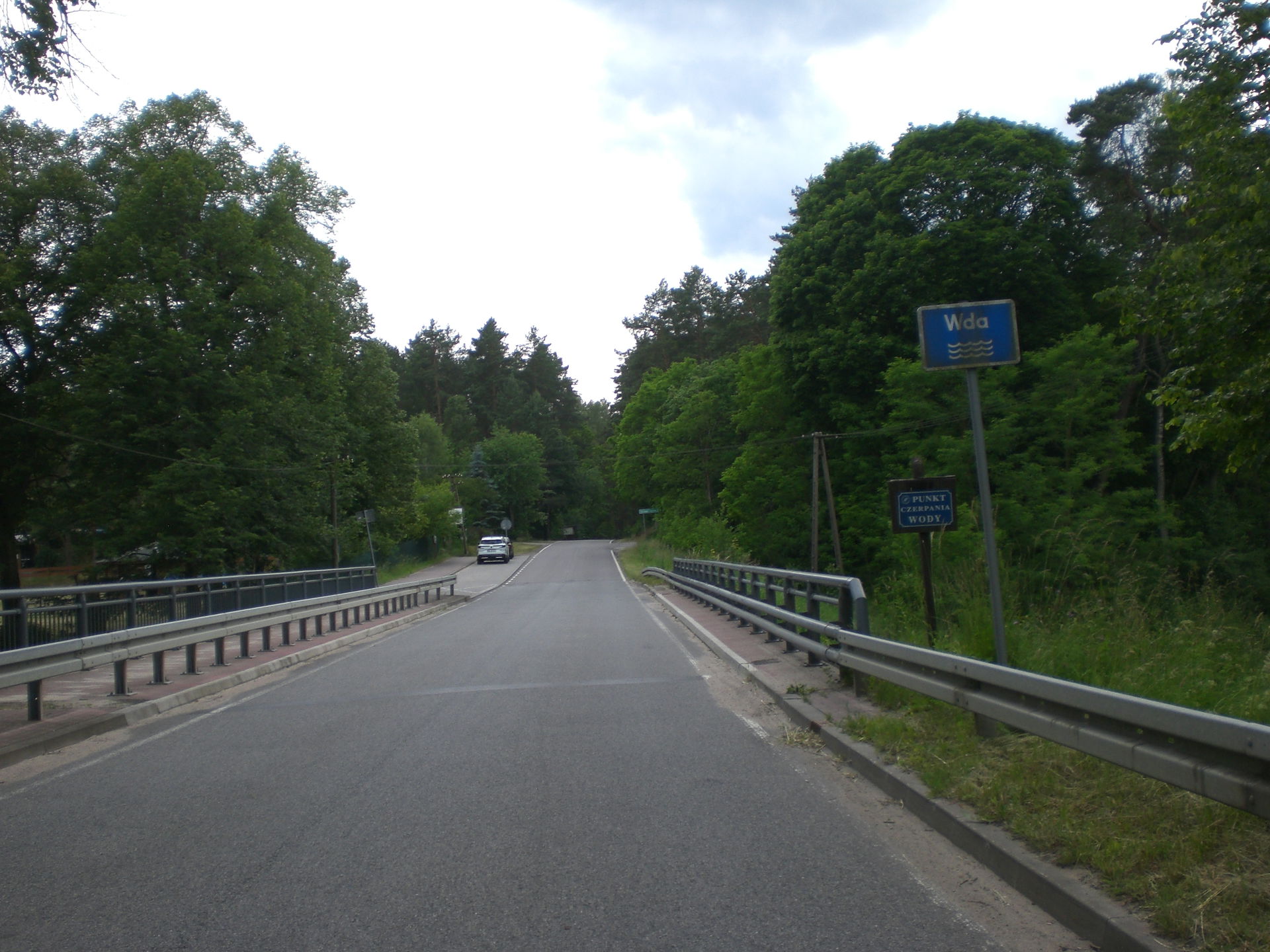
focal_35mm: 38
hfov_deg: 49.0
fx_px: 1394
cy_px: 476
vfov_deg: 37.7
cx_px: 635
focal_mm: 6.3
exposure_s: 1/320
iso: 50
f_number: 3.1
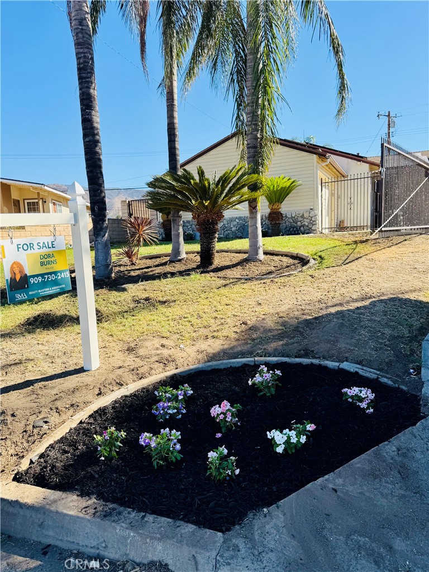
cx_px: 214
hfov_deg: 56.8
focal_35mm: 24
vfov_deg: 71.6
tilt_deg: -7.0
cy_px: 286
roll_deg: +3.9
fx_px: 397
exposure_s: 1/2232
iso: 80
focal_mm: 6.76
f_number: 1.78
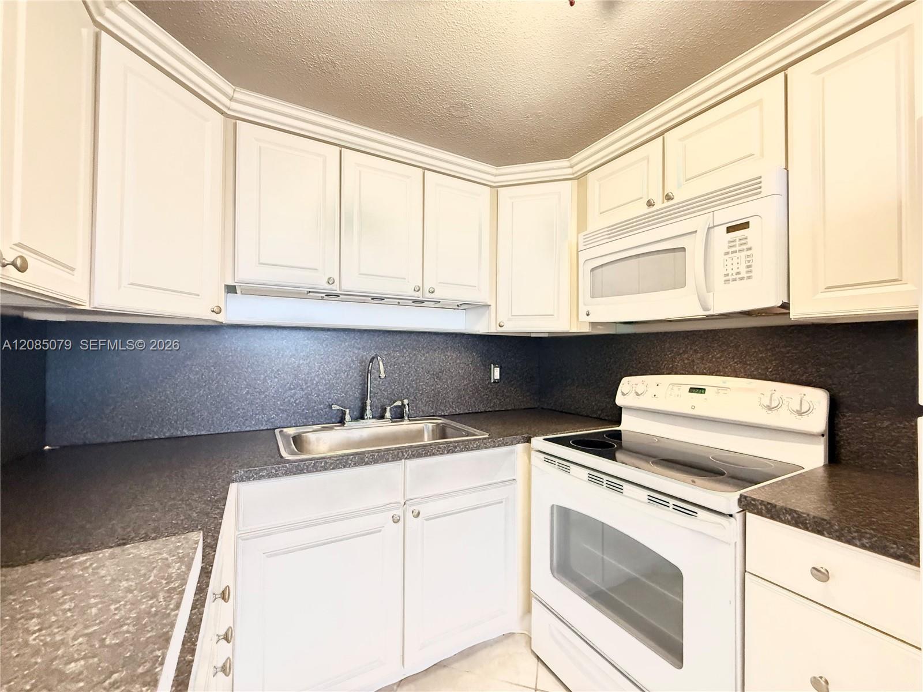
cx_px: 462
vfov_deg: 85.7
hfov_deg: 102.1
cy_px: 346
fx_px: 373
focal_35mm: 14
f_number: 2.2
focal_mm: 2.22
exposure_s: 1/60
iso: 1000
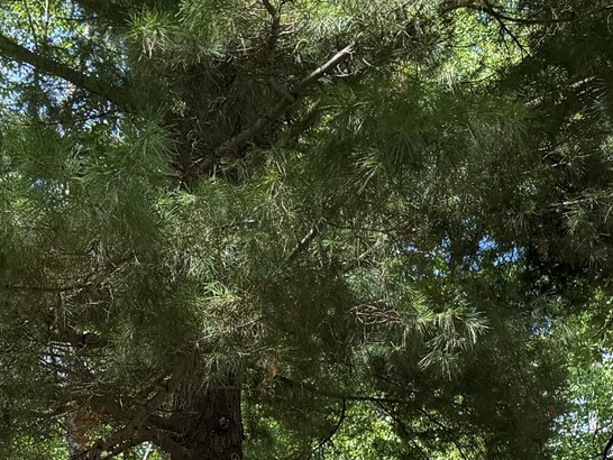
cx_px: 291
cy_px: 720
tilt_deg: +4.5
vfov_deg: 15.0
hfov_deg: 21.8
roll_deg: +0.2
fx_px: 1594
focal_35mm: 90
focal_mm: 6.76
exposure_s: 1/992
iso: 100
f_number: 1.78
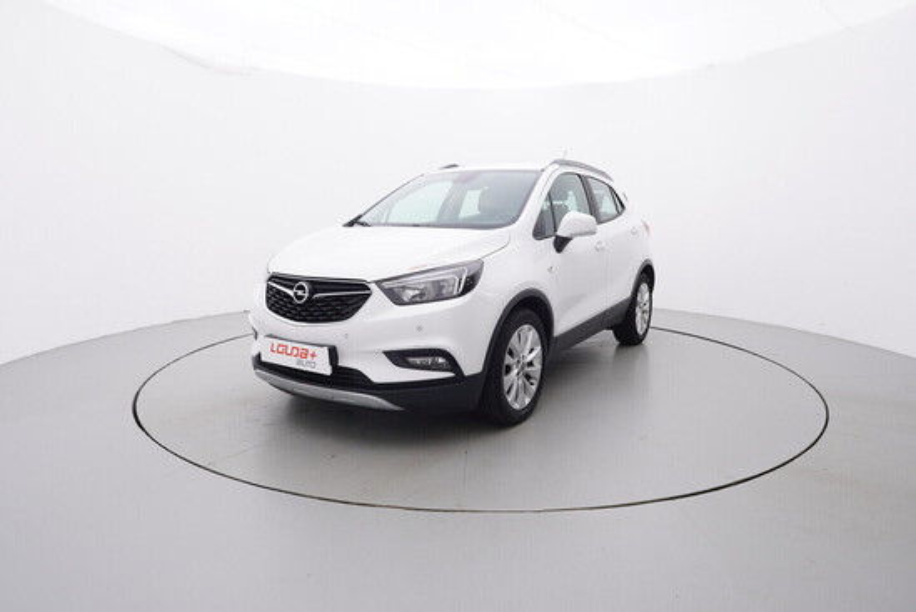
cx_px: 458
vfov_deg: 56.2
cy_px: 306
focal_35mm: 22
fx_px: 573
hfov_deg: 77.3
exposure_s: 1/80
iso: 200
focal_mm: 15
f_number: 5
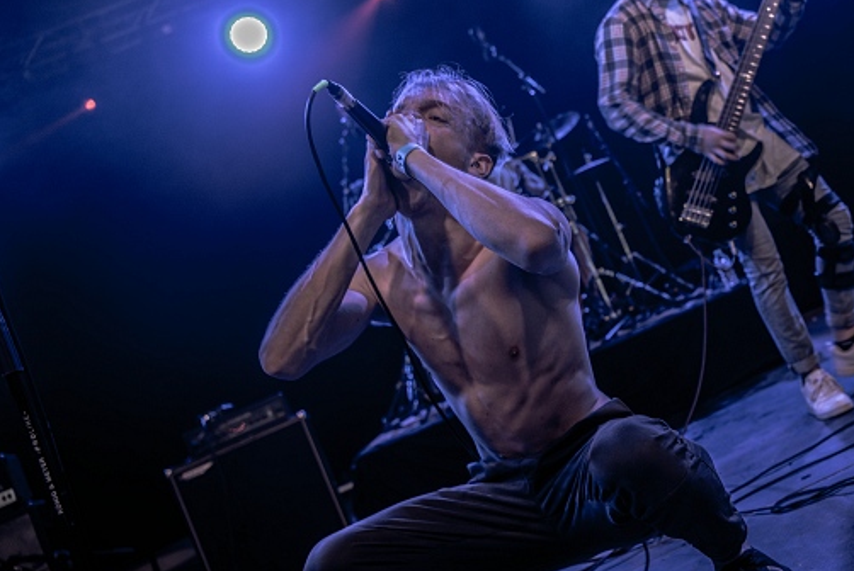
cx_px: 578
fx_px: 1021
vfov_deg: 31.2
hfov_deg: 44.6
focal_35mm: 43
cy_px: 222
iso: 640
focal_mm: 30
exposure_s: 1/125
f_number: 2.8
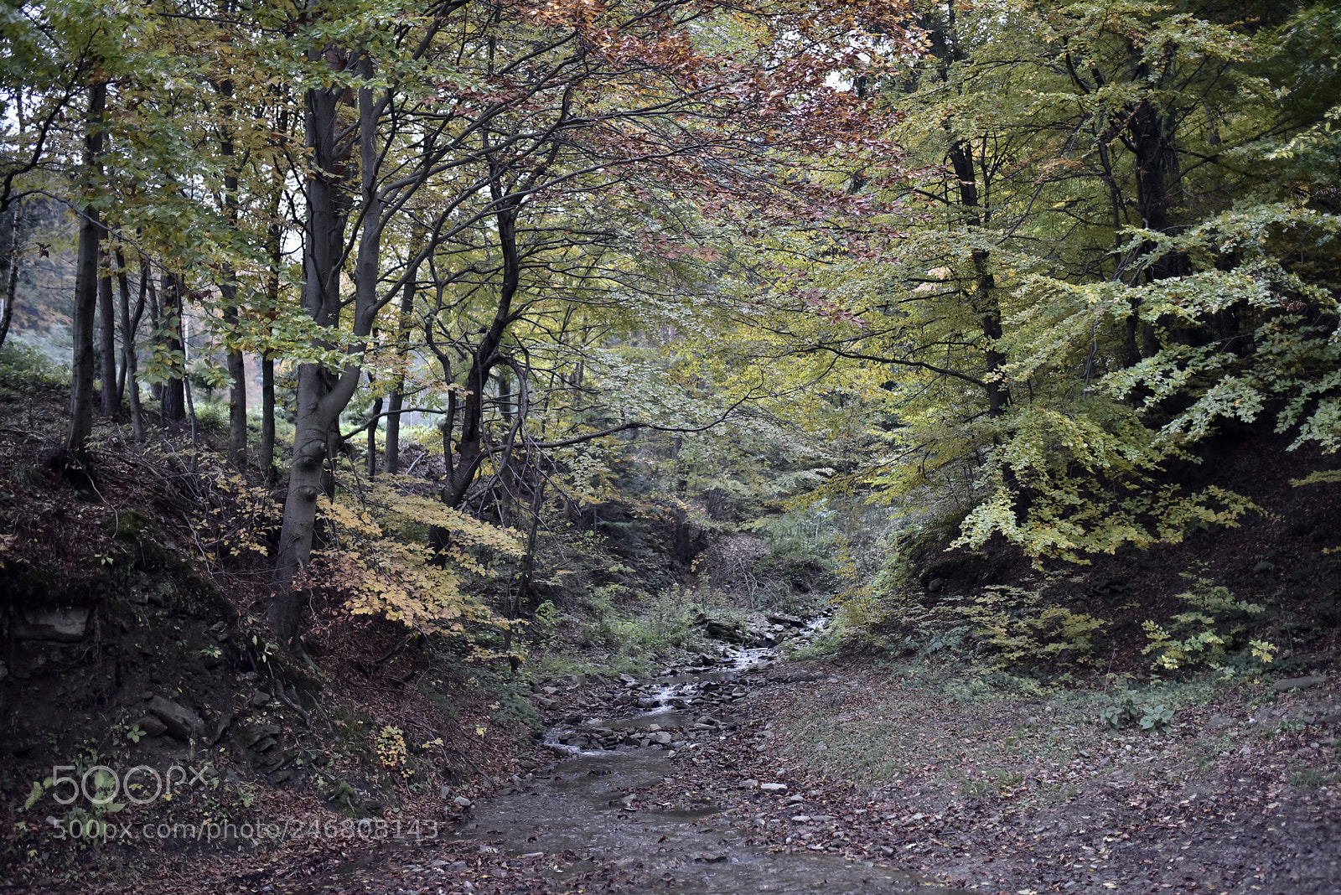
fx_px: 1304
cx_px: 670
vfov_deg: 37.9
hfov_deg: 54.4
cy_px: 448
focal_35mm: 35
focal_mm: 35
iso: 1600
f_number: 1.4
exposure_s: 1/60
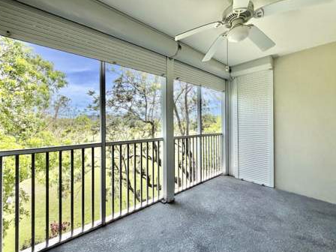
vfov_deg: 81.7
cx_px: 157
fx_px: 146
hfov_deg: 98.0
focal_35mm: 15
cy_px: 122
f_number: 2.2
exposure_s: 1/502
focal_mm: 2.22
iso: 50
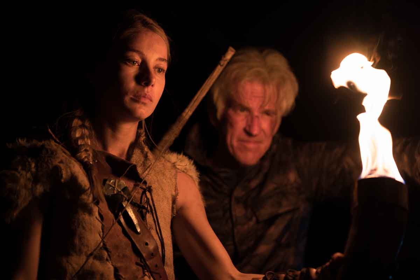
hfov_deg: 23.9
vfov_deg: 16.1
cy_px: 140
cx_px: 210
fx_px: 992
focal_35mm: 85
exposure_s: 1/100
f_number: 2
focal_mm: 85
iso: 1250
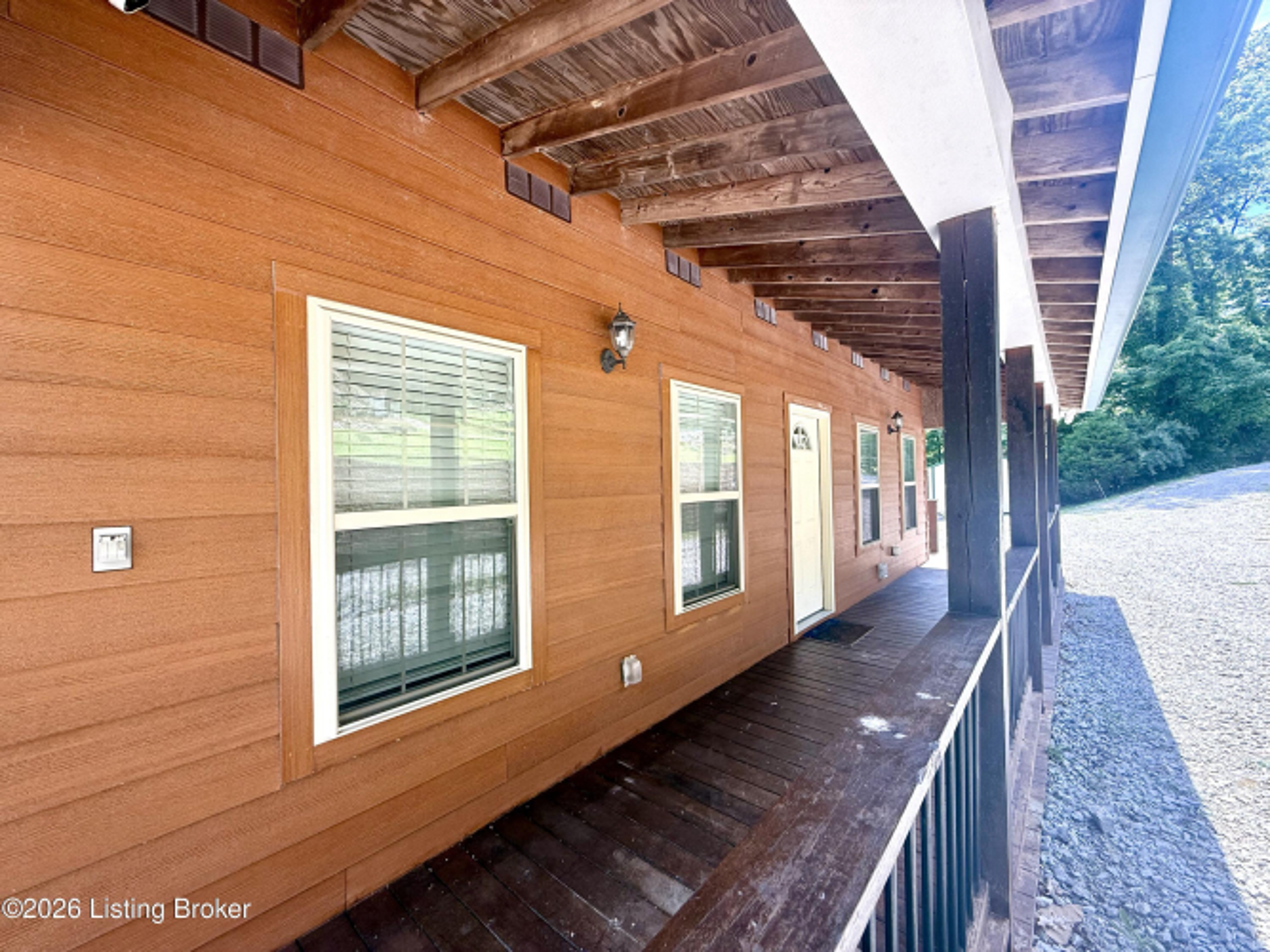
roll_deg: +0.9
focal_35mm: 14
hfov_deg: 102.1
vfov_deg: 85.7
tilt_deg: +1.0
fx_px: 514
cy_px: 476
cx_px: 635
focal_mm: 2.22
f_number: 2.2
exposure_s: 1/165
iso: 50
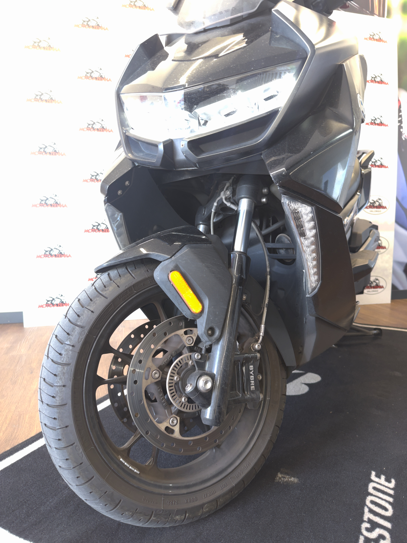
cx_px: 204
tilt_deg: -7.3
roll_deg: -0.1
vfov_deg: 71.6
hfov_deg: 56.8
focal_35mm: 24
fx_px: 376
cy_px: 272
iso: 100
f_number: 1.78
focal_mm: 6.86
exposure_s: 1/24
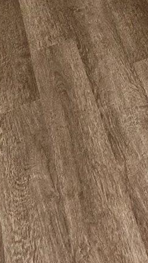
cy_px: -412
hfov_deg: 14.6
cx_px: 174
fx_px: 558
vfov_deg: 14.0
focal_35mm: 80
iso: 125
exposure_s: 1/120
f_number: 2.2
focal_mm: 2.22
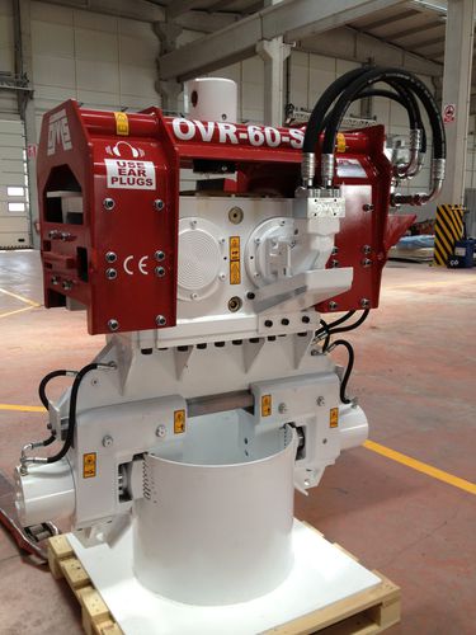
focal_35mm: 35
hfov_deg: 40.7
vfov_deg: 52.6
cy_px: 318
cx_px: 238
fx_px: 642
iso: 50
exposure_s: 1/60
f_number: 2.4
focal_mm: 4.28
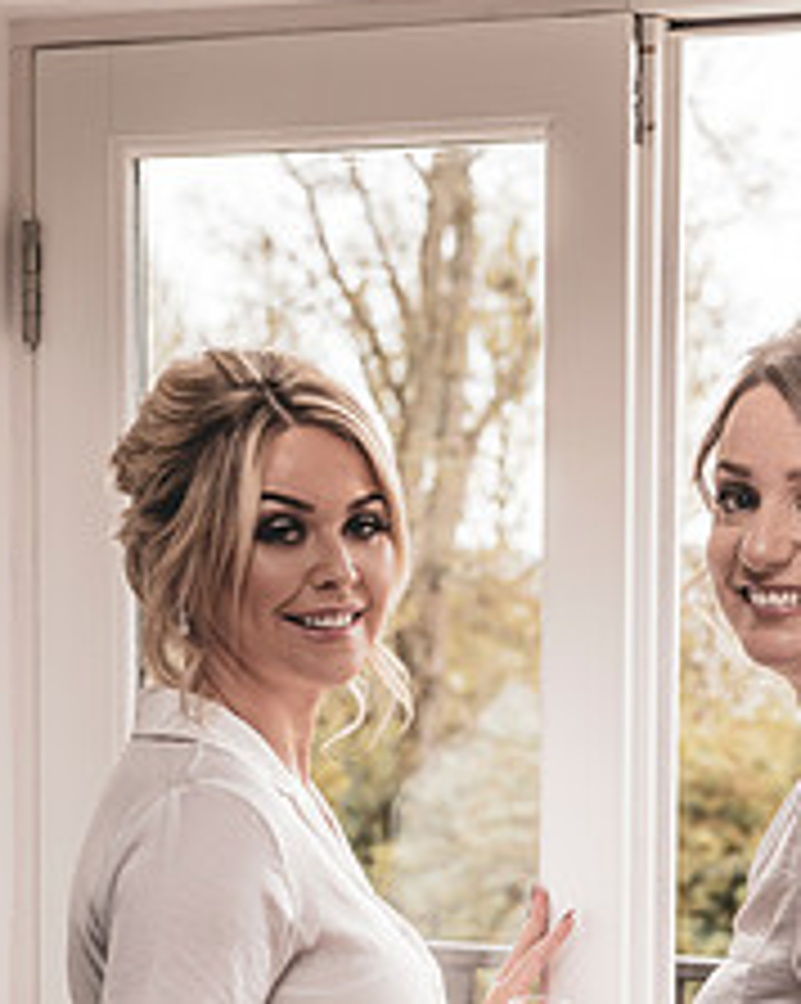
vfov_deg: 18.0
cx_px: 648
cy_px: 770
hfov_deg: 14.4
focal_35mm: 106
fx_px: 3145
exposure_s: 1/250
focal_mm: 56
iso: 400
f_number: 4.5
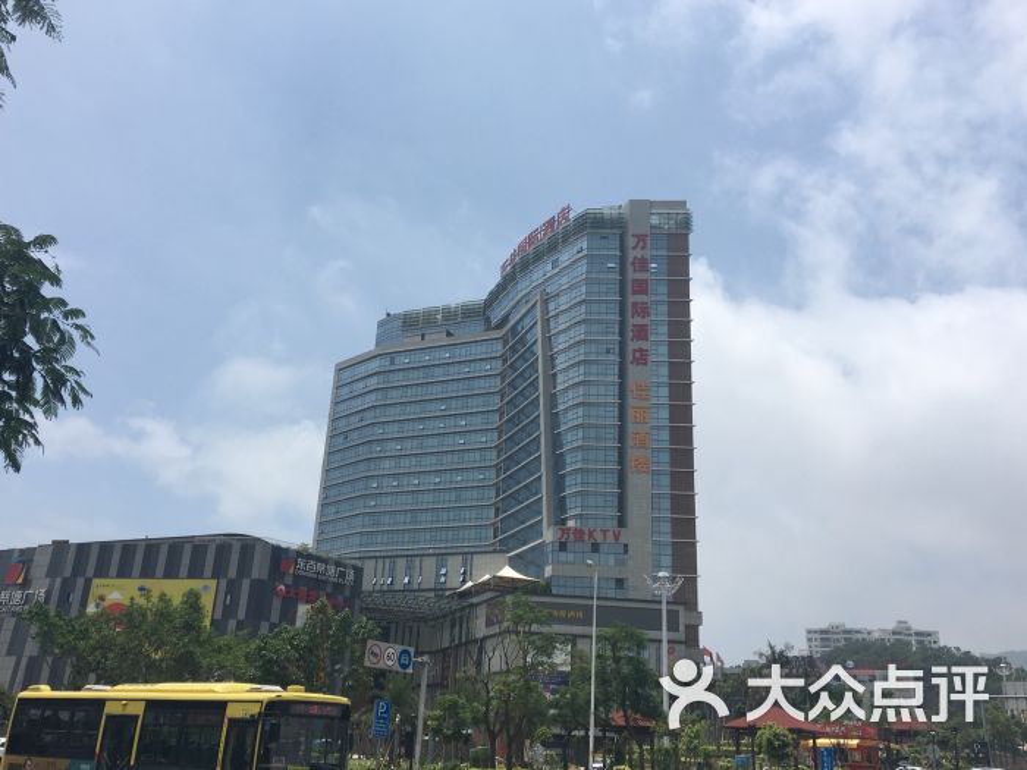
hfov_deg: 61.7
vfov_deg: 48.2
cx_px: 514
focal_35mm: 29
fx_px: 860
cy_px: 385
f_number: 2.2
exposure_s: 1/3497
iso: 25
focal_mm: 4.15
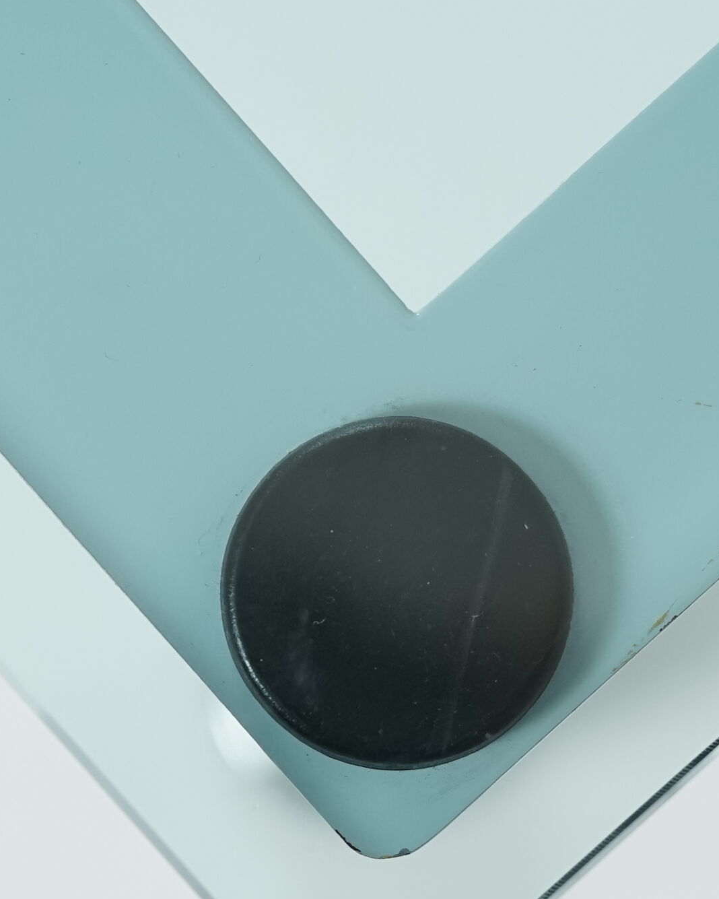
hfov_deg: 6.2
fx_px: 6623
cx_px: 448
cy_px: 610
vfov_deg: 7.8
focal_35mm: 249
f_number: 3.5
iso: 1000
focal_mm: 90
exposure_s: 1/100
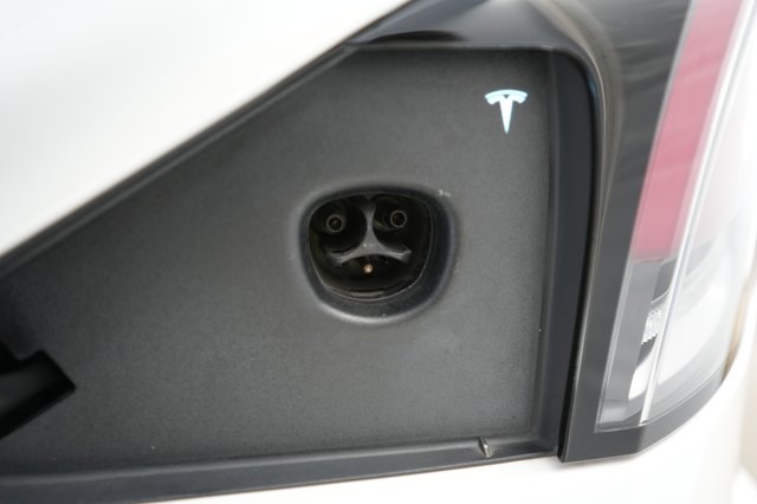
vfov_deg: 46.4
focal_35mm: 28
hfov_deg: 65.5
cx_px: 378
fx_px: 588
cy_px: 252
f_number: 2.8
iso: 800
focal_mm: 28
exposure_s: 1/30
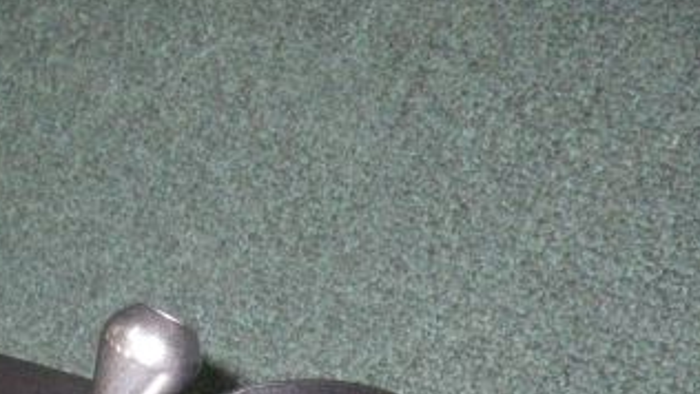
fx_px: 1615
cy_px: 592
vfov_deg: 13.1
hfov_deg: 23.7
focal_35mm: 87
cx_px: 42
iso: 400
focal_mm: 5
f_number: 3.5
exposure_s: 1/50
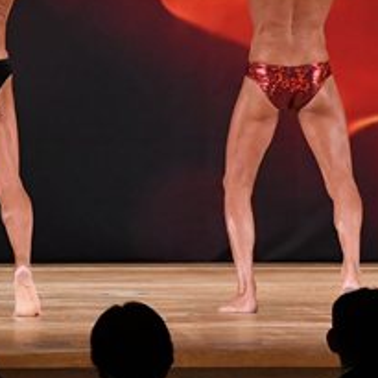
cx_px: 130
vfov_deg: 4.0
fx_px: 5473
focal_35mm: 443
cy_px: 24
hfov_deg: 4.0
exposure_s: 1/400
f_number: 5.6
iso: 3200
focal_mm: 92
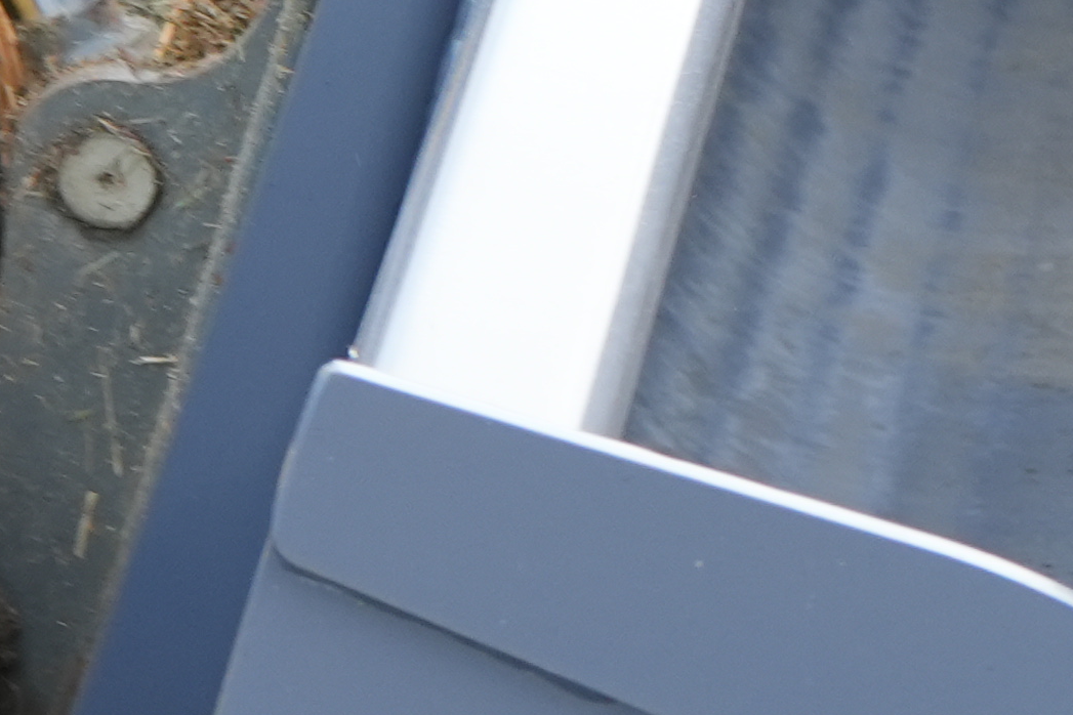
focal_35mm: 368
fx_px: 10968
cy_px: -43
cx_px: 1075
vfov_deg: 3.7
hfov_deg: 5.6
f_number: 5
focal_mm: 55
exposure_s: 1/160
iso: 500
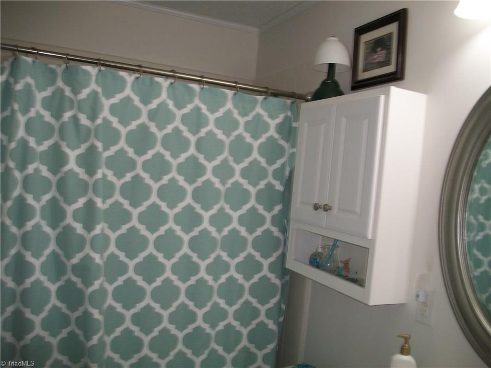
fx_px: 454
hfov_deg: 56.8
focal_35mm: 32
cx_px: 246
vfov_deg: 44.2
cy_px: 184
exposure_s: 1/30
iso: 80
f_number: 2.9
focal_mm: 5.7
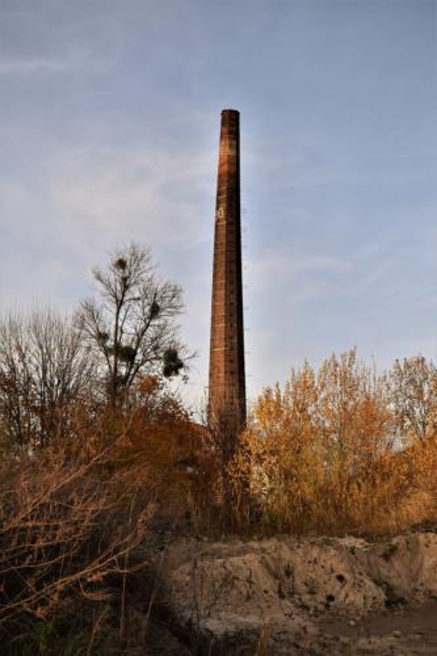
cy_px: 328
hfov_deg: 35.5
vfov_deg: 51.3
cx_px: 218
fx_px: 683
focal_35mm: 38
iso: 200
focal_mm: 25
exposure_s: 1/250
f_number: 6.3
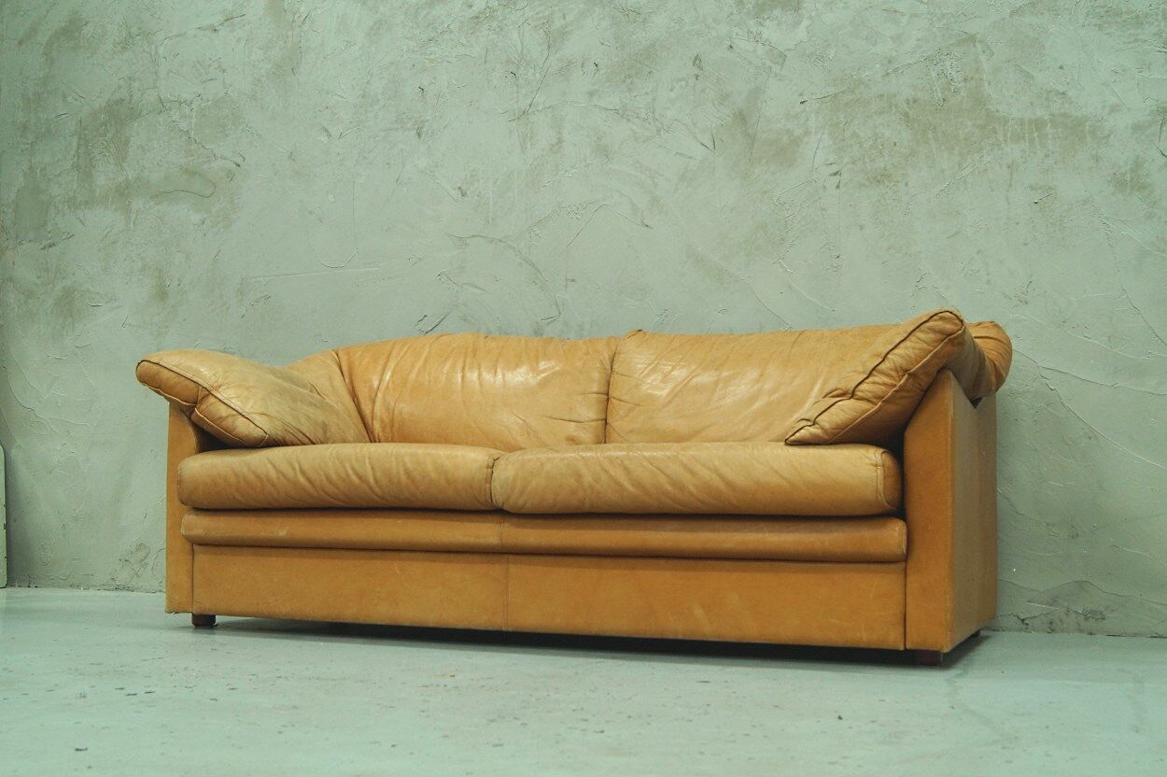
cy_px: 388
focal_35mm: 42
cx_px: 584
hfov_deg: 46.4
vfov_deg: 31.9
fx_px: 1361
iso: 400
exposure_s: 1/13
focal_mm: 28
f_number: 7.1
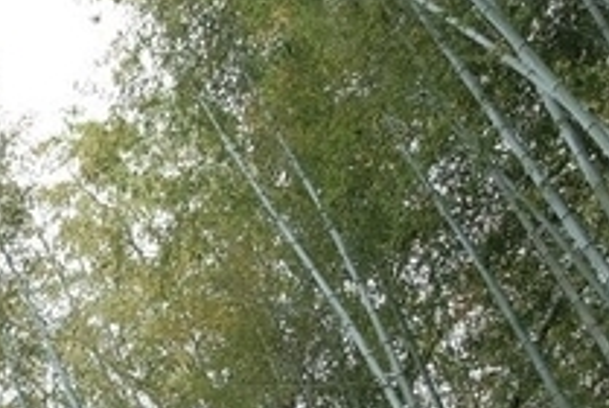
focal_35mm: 86
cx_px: -140
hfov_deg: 21.7
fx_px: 1457
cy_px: 804
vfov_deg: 13.7
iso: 250
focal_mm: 10
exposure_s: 1/250
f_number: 4
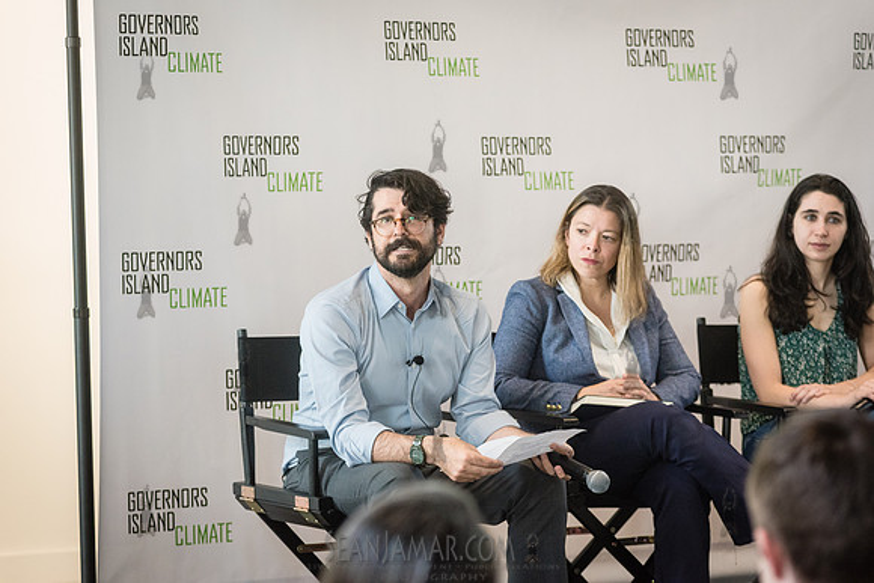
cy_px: 292
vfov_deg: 11.4
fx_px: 2914
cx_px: 437
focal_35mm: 120
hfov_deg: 17.1
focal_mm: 120
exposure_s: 1/320
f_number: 4
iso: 5000
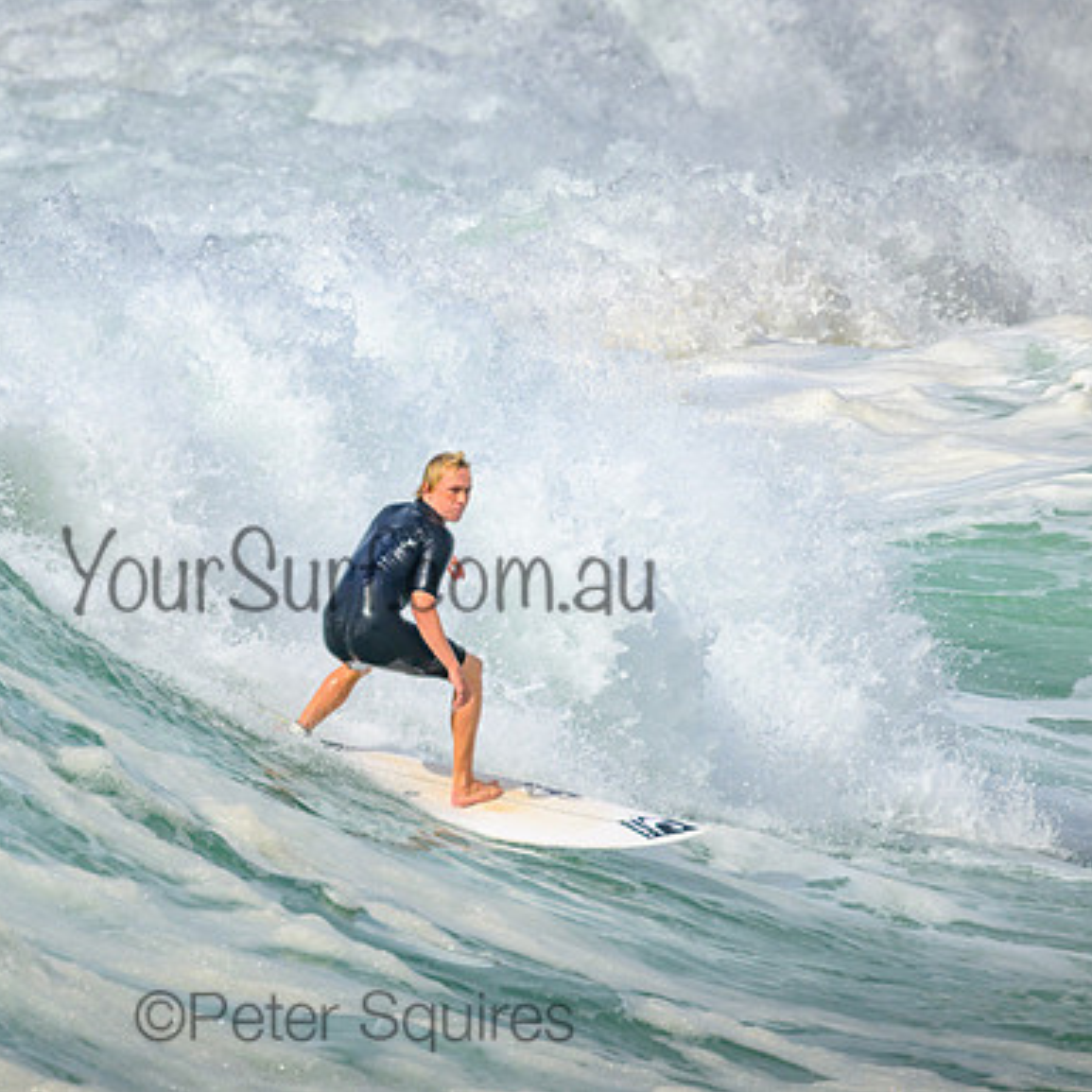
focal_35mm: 1025
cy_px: 546
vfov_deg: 1.7
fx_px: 36583
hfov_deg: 1.7
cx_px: 355
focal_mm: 800
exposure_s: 1/2500
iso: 560
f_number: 11
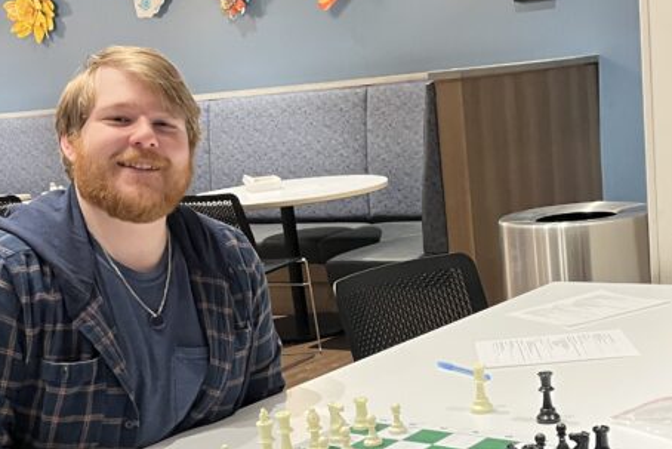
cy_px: 356
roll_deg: +5.5
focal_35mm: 61
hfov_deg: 32.7
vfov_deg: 22.0
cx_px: 422
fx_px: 1139
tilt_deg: -13.4
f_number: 1.6
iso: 160
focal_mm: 5.1
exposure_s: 1/60
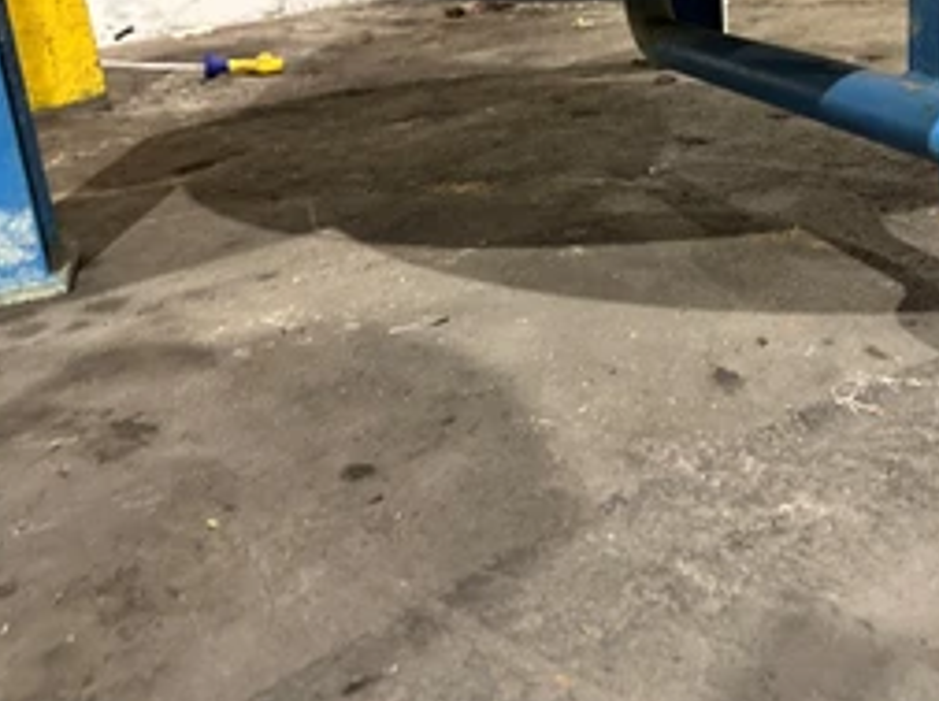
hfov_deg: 48.5
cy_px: 156
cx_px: 601
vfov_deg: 36.5
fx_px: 1029
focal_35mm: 38
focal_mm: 6.86
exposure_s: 1/40
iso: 640
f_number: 1.78
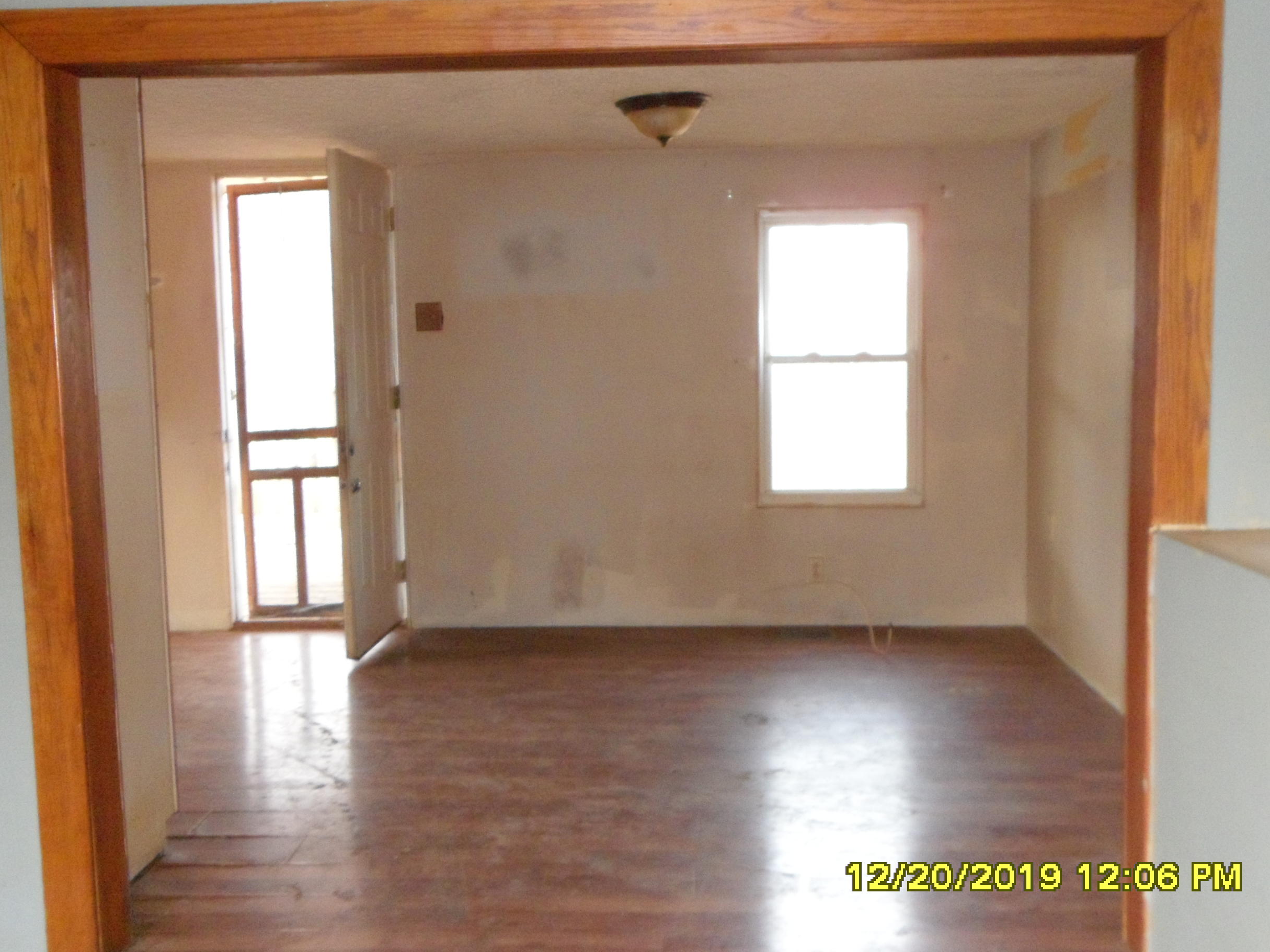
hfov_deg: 47.9
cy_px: 475
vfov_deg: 36.8
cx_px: 635
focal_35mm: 39
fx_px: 1431
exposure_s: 1/45
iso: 640
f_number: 4
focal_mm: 6.6
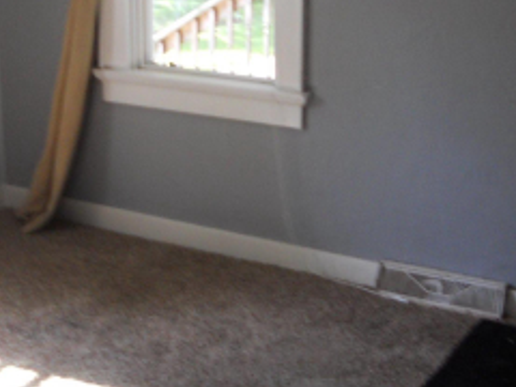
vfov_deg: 19.5
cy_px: 110
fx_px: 1118
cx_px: 201
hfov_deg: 25.9
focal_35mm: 75
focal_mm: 4.9
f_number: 3.2
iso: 400
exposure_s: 1/25
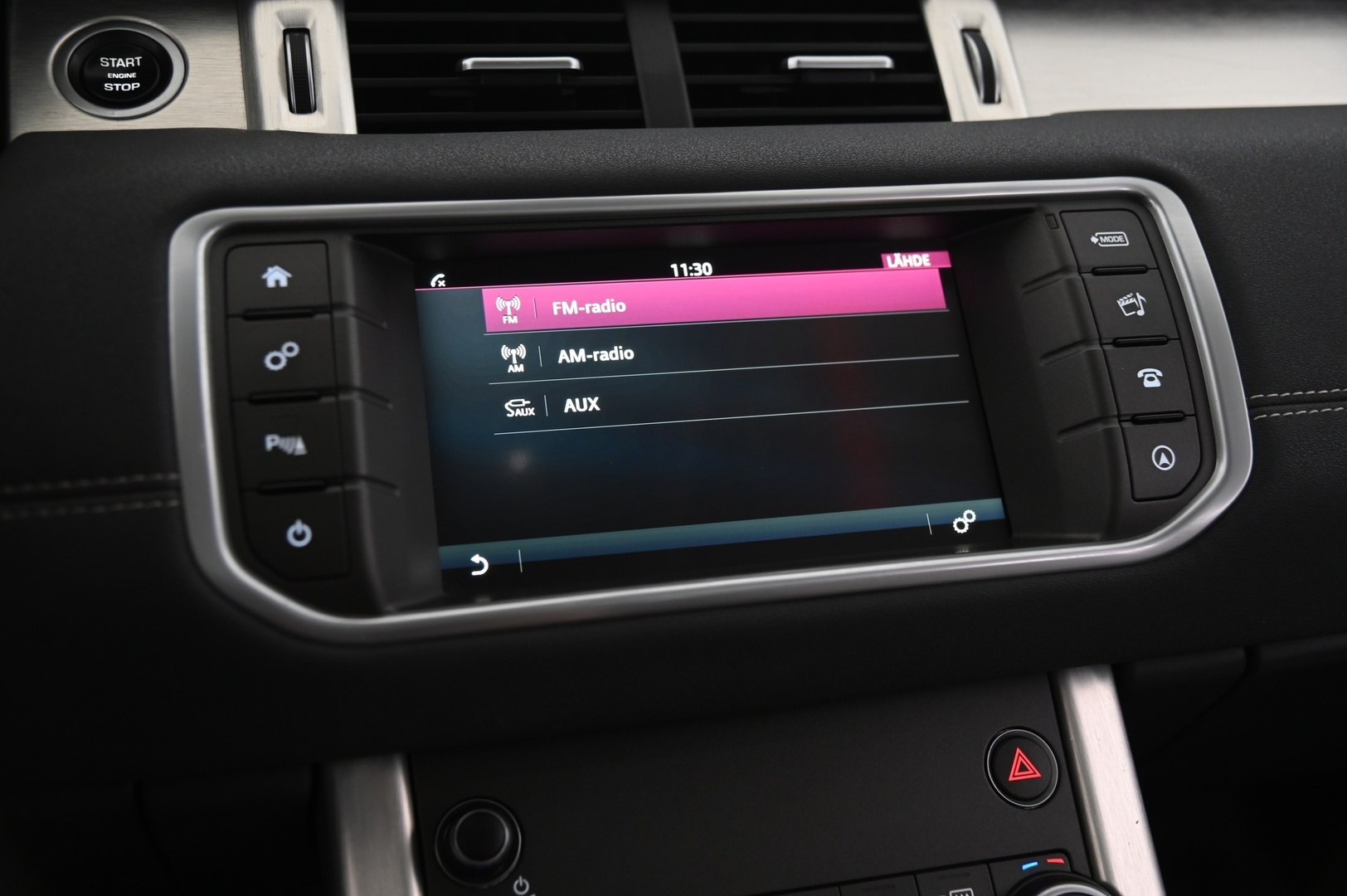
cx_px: 674
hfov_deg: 50.7
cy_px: 448
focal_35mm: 38
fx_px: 1421
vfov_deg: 35.0
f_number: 4
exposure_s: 1/20
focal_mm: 38
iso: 1250
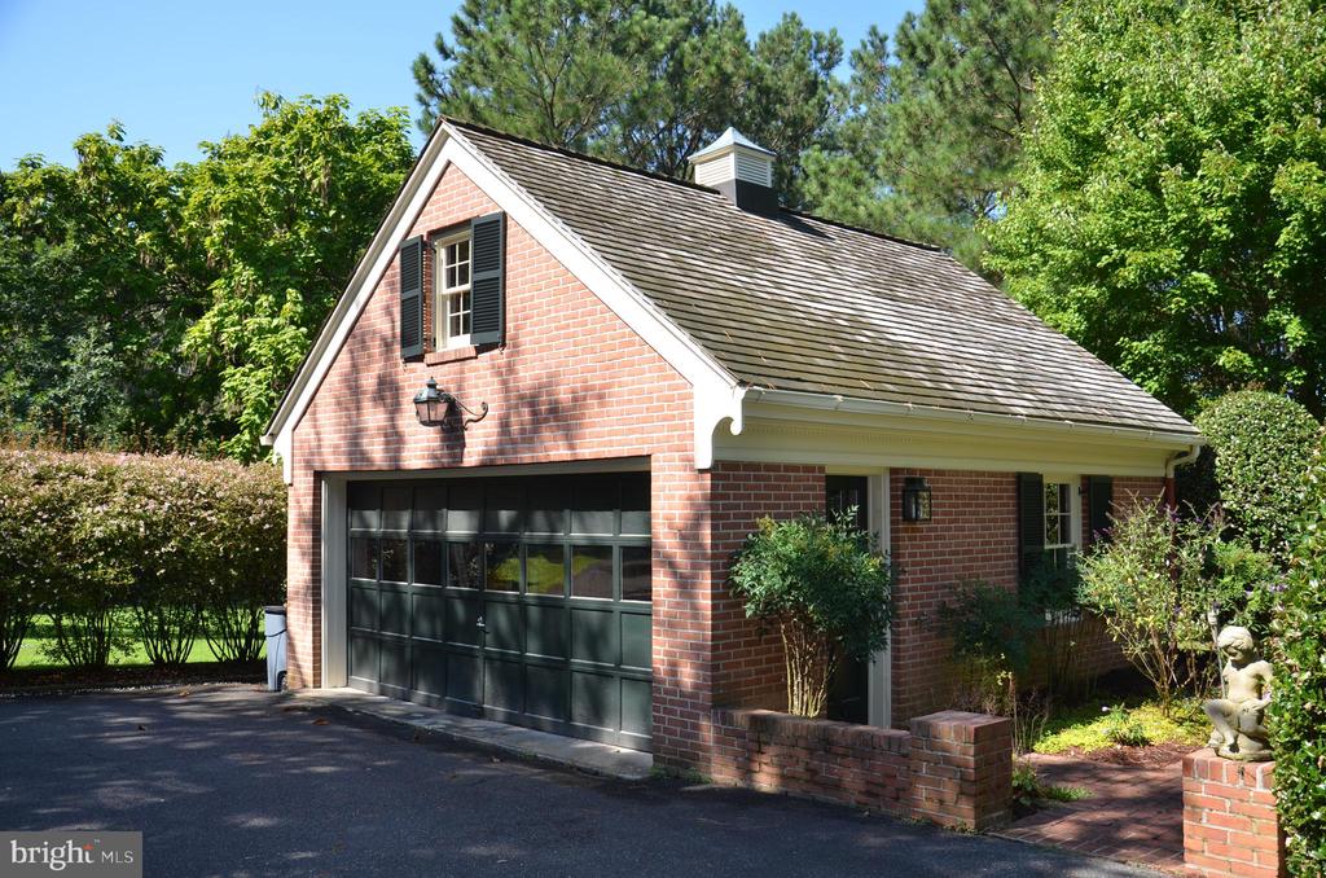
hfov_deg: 59.6
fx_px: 1158
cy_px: 439
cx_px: 663
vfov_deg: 41.5
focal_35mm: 32
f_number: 5
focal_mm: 21
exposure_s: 1/250
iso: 100
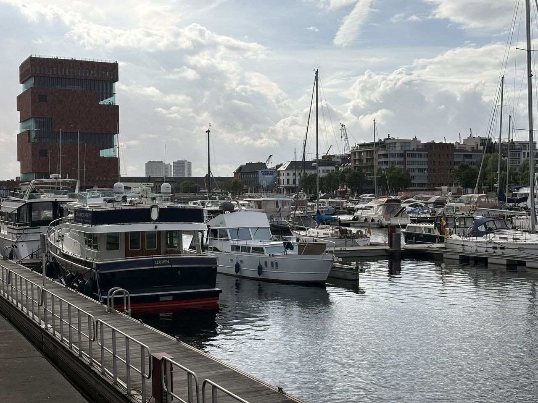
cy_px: 202
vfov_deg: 28.0
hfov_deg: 36.8
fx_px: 808
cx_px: 269
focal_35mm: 52
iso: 25
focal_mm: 5.96
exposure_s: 1/4975
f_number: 1.6
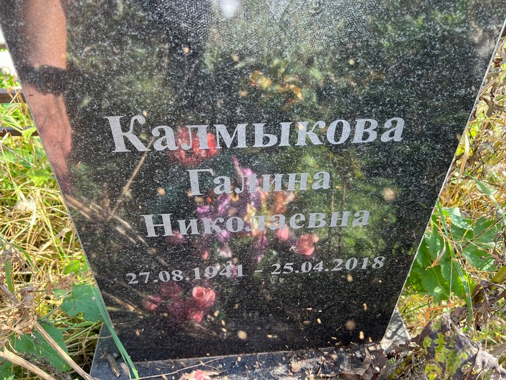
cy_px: 190
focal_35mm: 26
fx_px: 380
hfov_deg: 67.3
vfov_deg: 53.1
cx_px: 253
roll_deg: +1.9
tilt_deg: -38.3
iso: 50
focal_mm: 5.7
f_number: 1.5
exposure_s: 1/171
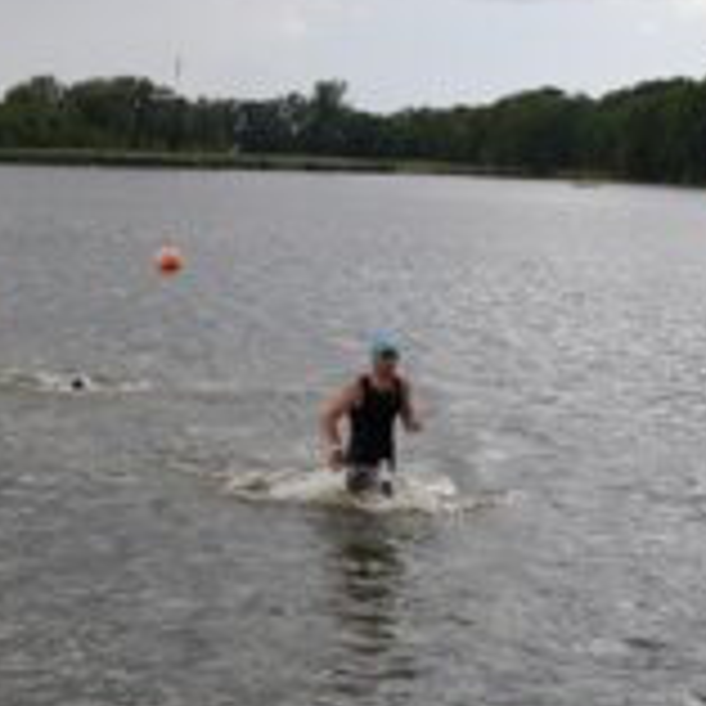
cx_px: 126
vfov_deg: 19.1
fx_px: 2100
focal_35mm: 91
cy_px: 281
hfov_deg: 18.9
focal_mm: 28
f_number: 5
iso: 200
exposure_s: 1/160
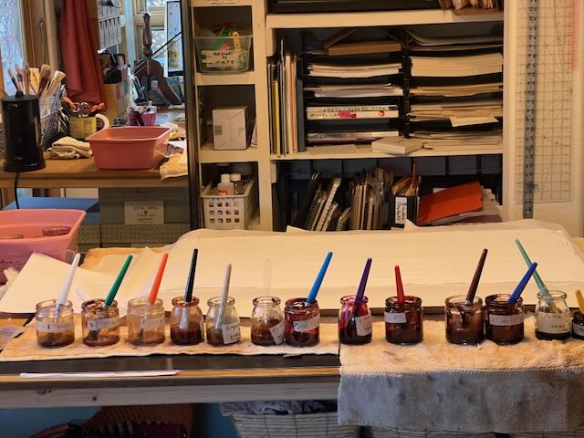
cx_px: 292
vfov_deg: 19.1
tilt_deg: -12.1
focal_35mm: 77
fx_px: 1299
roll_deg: +1.8
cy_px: 219
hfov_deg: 25.3
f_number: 2.8
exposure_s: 1/60
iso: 200
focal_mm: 9
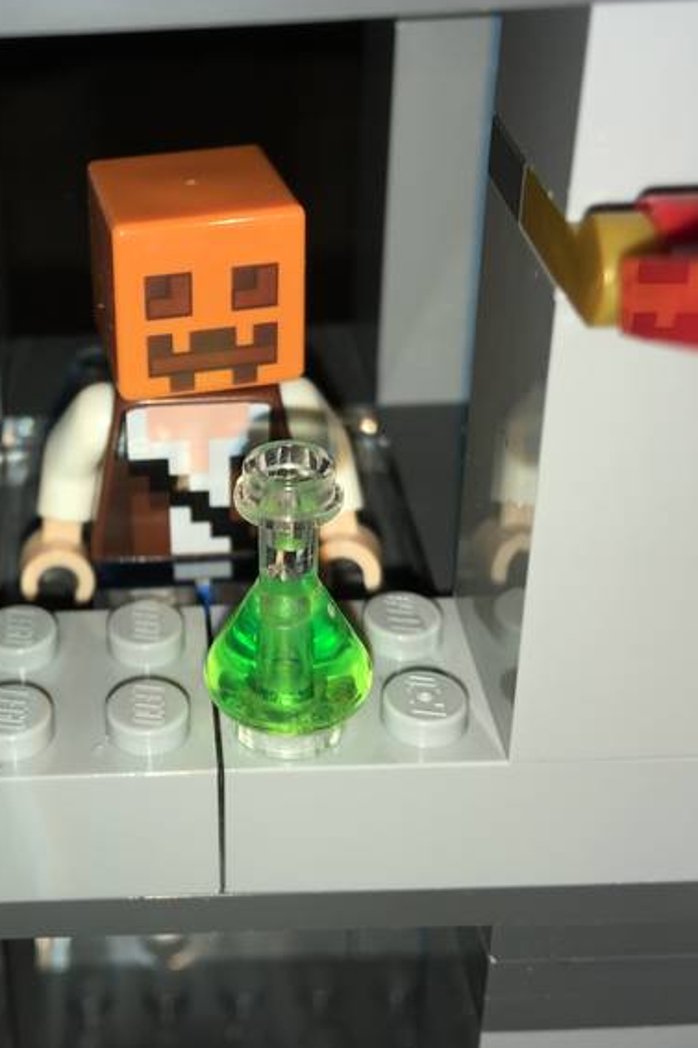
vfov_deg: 41.0
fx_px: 1397
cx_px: 124
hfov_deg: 27.4
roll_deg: +2.7
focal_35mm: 48
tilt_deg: -30.0
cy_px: 455
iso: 25
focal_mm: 4.15
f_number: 2.2
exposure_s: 1/305
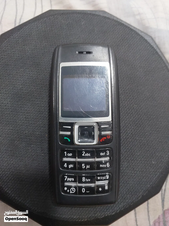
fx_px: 150
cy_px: 113
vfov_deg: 73.9
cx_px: 84
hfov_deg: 58.9
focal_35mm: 23
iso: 500
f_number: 1.8
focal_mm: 5.06
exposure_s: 1/40
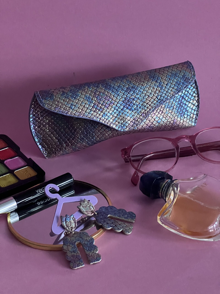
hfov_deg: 19.1
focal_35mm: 77
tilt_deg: -33.6
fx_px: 652
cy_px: 147
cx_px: 110
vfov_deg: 25.3
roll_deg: +2.6
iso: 1000
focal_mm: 9
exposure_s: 1/41
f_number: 2.8
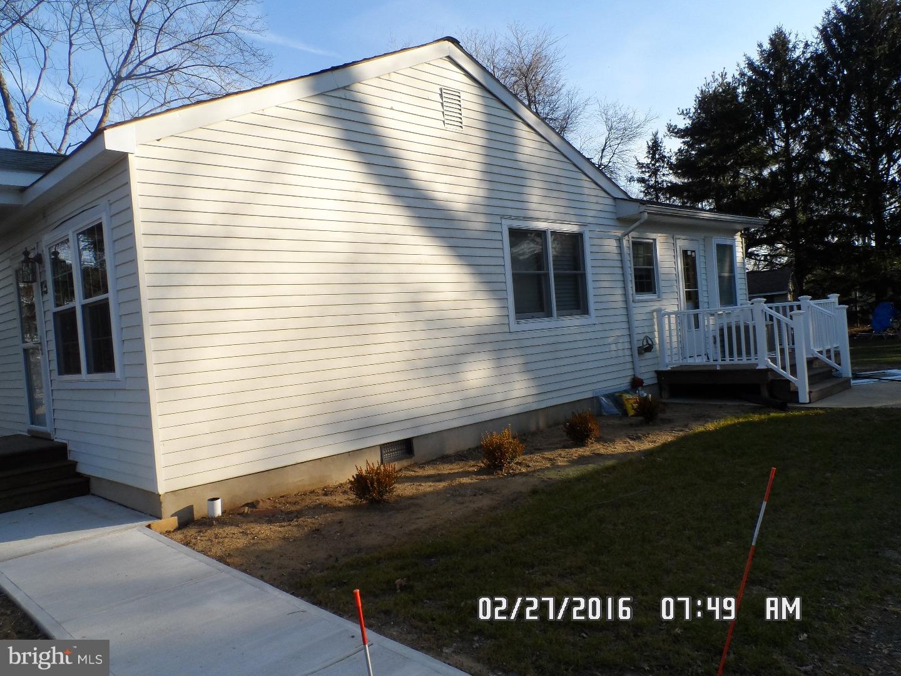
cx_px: 450
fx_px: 625
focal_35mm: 24
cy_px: 338
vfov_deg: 56.8
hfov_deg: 71.6
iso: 80
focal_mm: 4
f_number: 4.5
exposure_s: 1/250
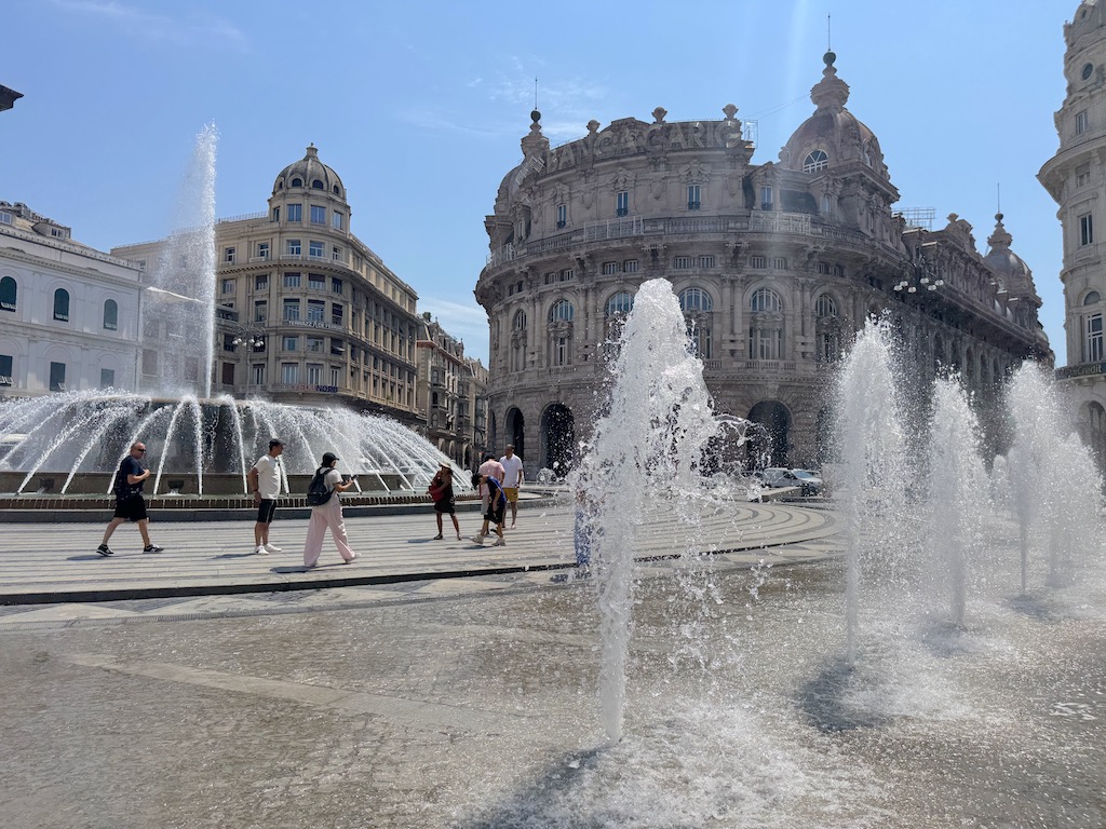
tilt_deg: +5.2
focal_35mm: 24
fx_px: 767
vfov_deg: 56.8
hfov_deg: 71.6
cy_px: 414
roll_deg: -1.4
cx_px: 553
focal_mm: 6.76
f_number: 1.78
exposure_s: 1/7937
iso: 80
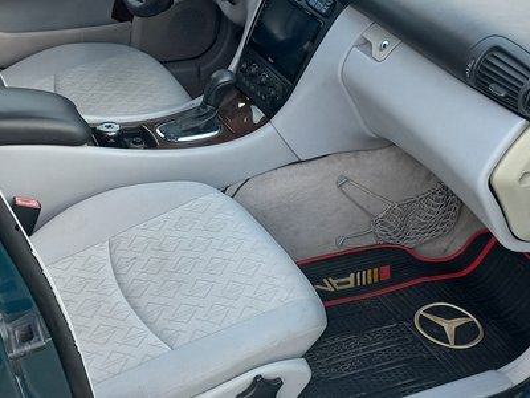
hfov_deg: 69.4
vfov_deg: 54.9
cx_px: 265
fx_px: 383
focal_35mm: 25
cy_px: 199
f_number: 1.8
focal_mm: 4.6
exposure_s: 1/100
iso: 40
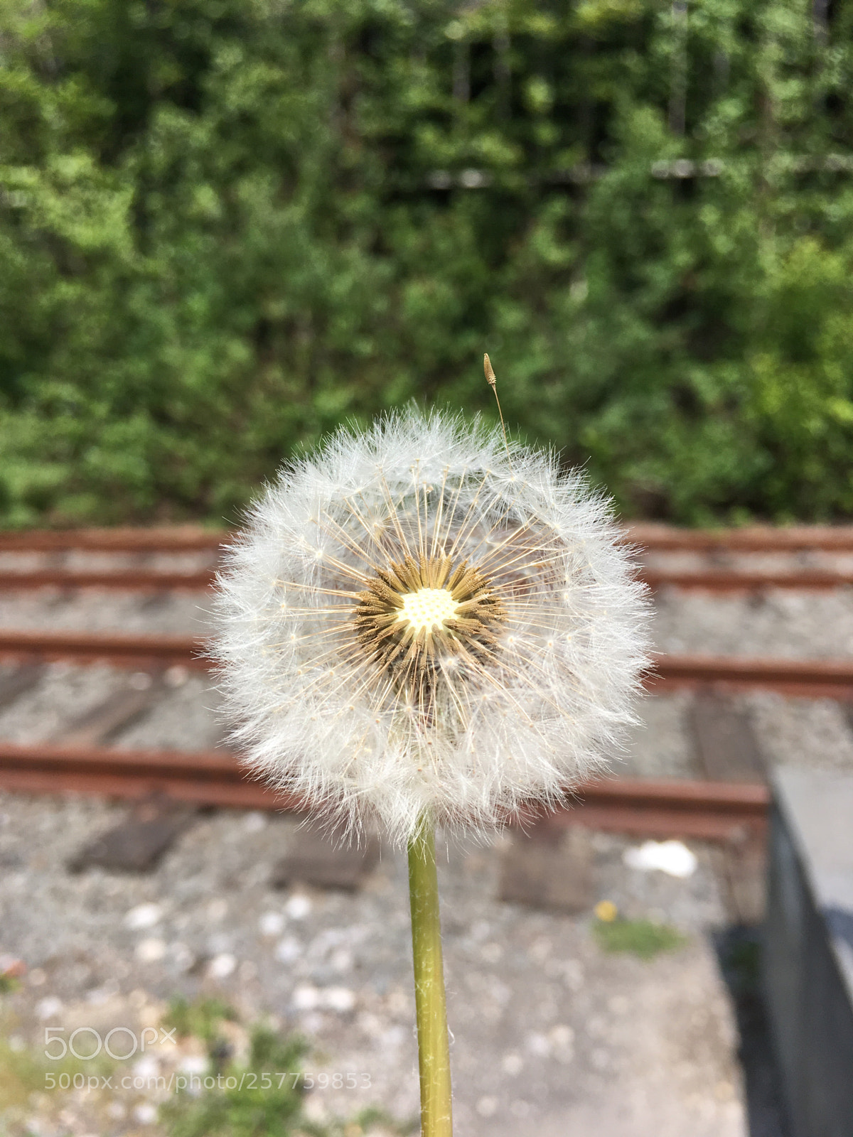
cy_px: 568
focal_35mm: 29
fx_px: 953
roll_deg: +1.1
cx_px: 426
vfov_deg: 61.7
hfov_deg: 48.2
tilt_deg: -12.3
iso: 25
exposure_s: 1/1326
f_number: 2.2
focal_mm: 4.15
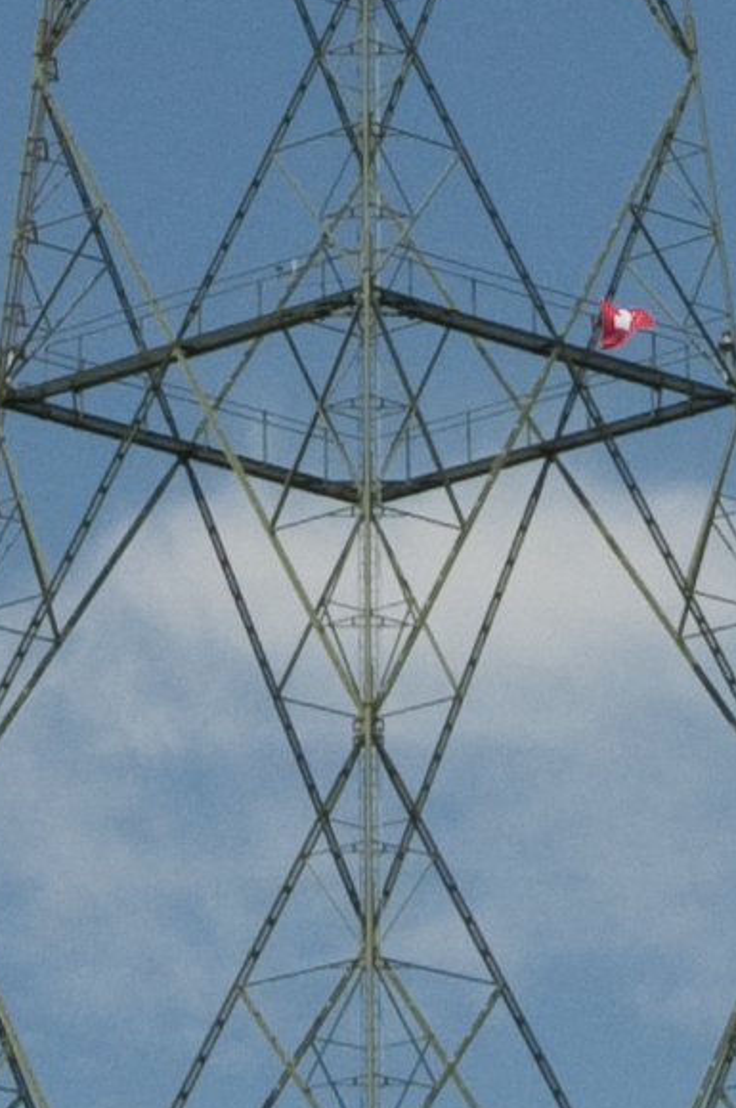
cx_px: 401
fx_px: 8181
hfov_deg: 5.2
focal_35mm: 266
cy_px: -1267
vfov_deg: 7.4
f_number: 18
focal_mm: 24
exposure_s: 1/400
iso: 400
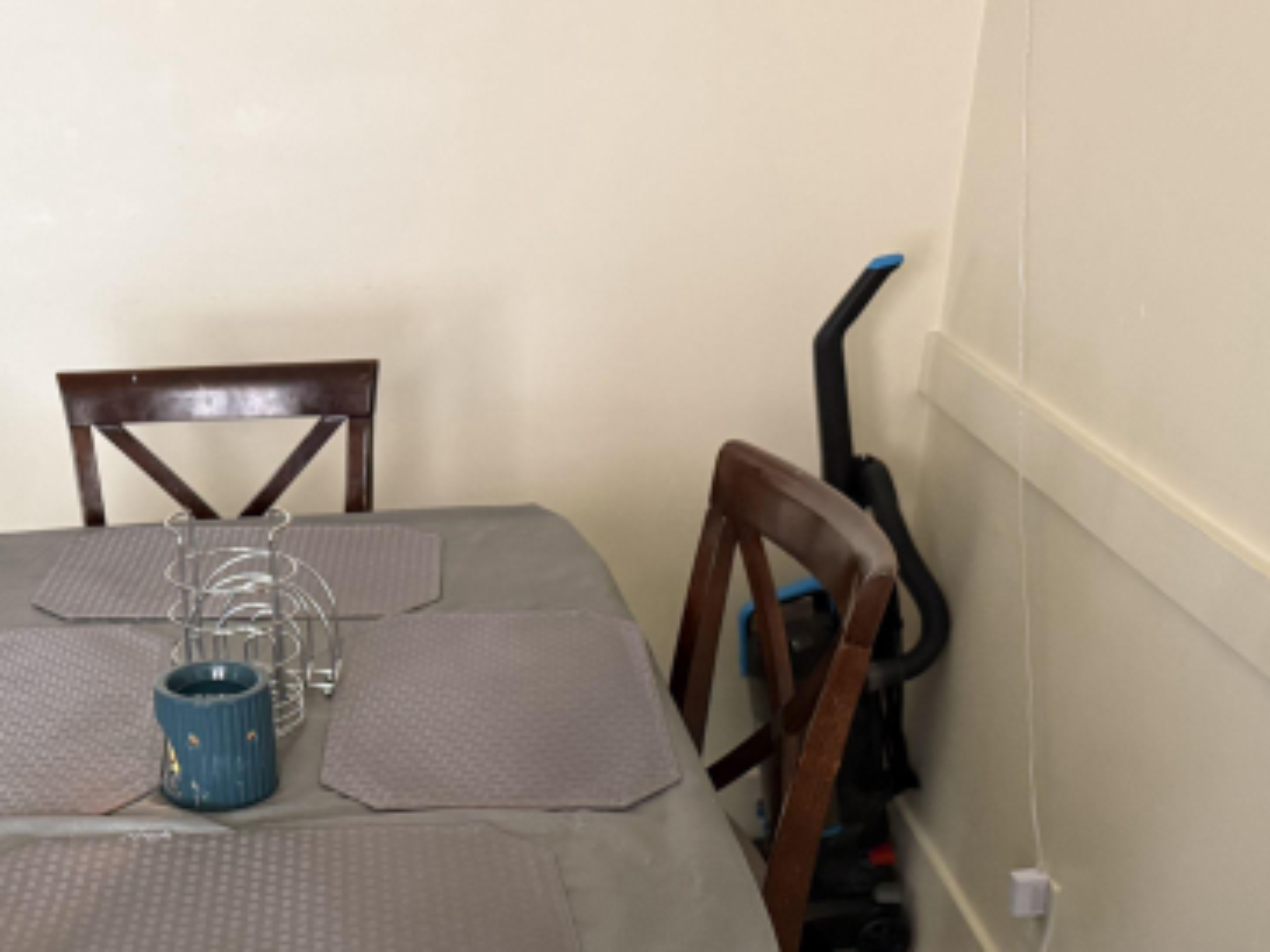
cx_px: 316
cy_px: 823
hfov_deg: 41.7
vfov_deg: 31.6
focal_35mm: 44
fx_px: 1614
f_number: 1.78
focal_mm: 6.76
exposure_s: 1/60
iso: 640
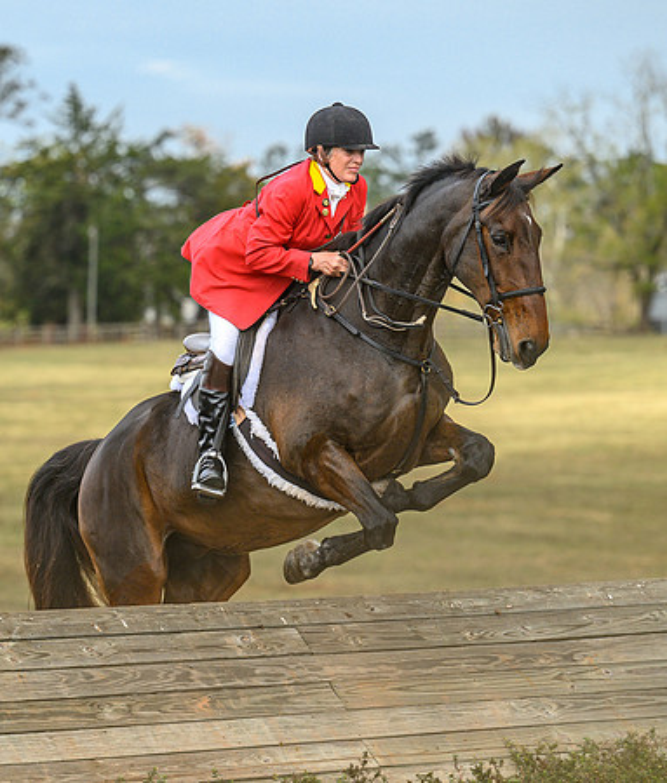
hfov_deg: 6.6
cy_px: 417
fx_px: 5803
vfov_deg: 7.7
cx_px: 125
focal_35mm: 244
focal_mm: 145
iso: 400
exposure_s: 1/1000
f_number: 3.5
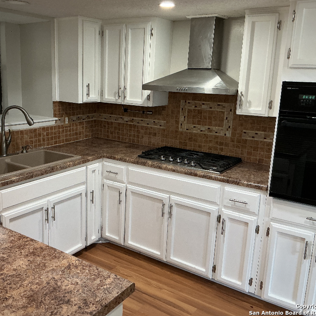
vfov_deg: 47.2
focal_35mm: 35
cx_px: 125
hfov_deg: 46.9
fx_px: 361
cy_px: 155
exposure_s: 1/60
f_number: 1.8
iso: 80
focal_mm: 3
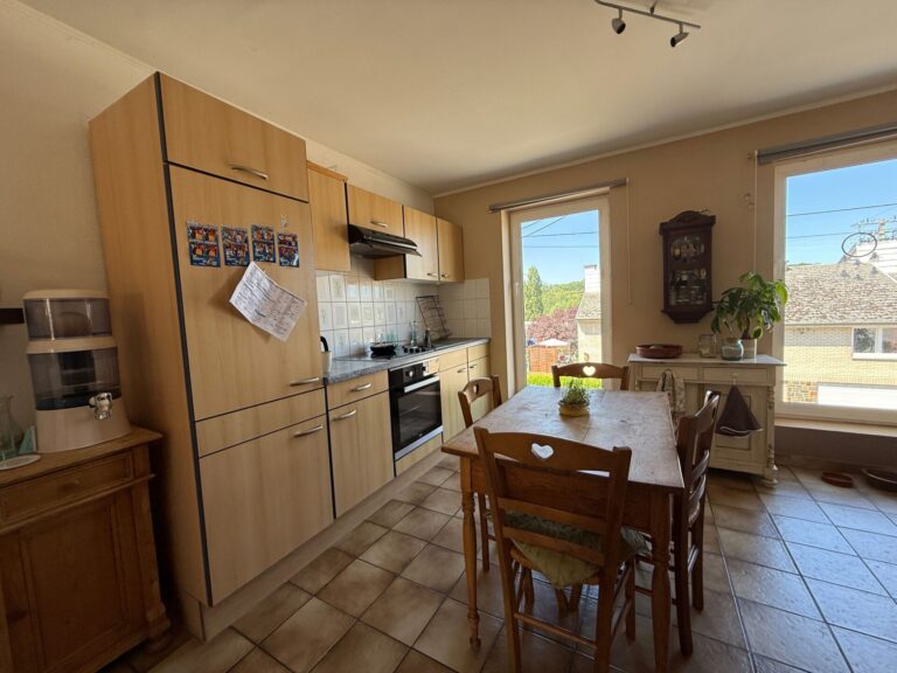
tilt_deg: -4.6
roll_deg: +3.4
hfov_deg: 102.1
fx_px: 363
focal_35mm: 14
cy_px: 336
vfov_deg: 85.7
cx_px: 448
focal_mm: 2.22
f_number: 2.2
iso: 64
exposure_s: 1/99
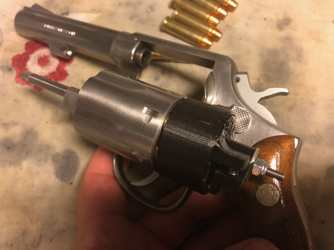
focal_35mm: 28
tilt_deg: -71.3
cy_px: 125
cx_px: 167
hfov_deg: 63.4
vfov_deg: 49.7
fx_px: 270
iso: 64
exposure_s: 1/17
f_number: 1.8
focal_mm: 3.99
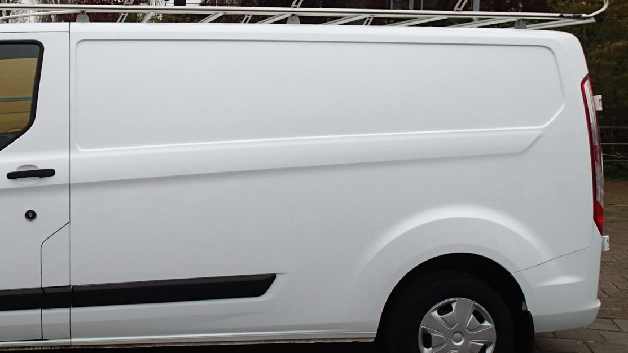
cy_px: 126
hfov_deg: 42.1
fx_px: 783
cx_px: 142
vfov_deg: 25.3
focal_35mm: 47
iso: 100
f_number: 2.8
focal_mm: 4.5
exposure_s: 1/1000
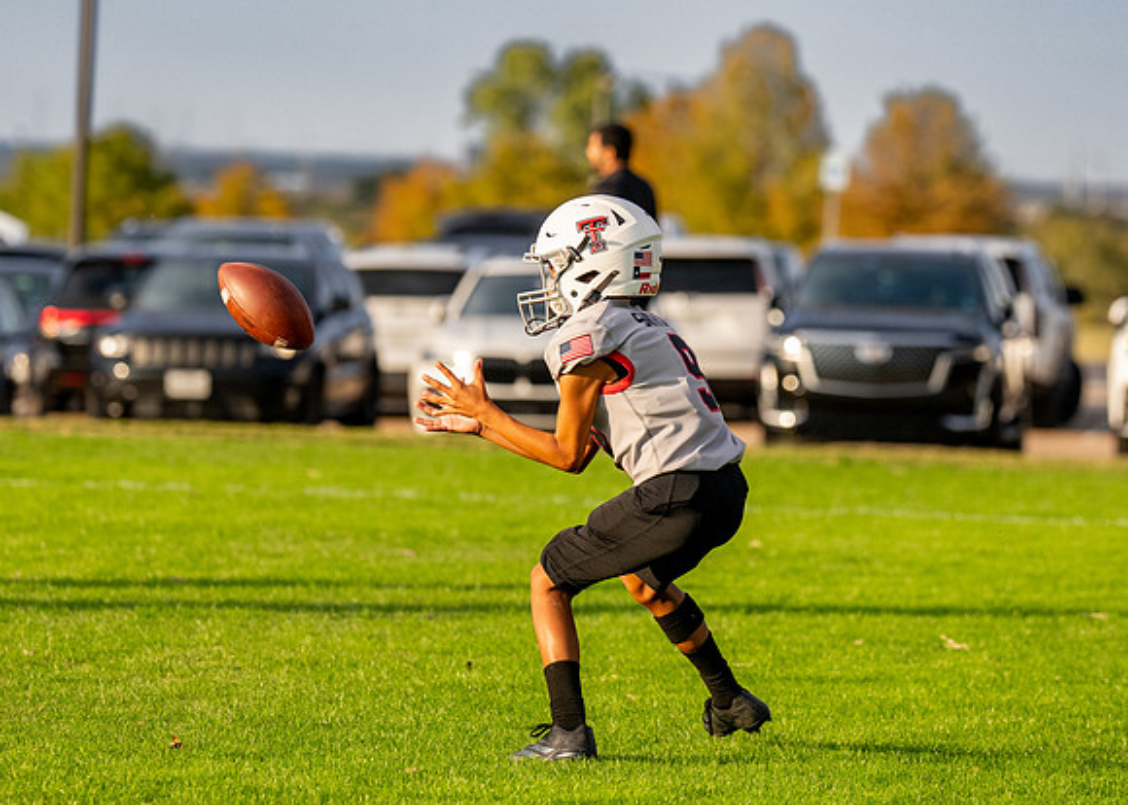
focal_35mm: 254
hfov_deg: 7.9
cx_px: 580
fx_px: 8138
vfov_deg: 5.7
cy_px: 249
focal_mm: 136
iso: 400
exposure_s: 1/2000
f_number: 2.8
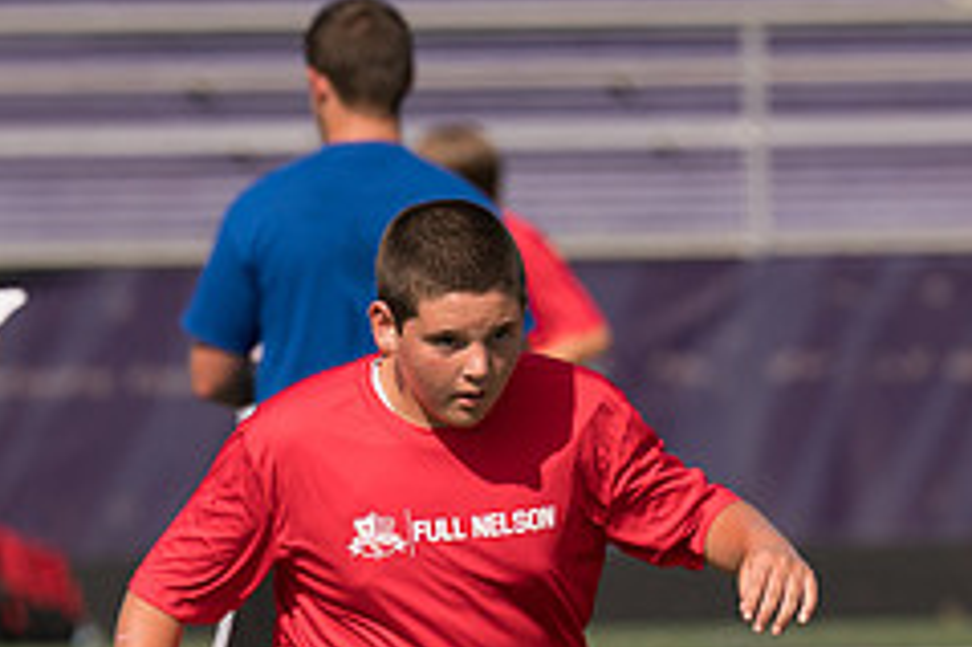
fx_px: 18293
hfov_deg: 3.0
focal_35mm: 678
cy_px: 661
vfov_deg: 2.0
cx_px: 435
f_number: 3.2
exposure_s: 1/2000
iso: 100
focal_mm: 173
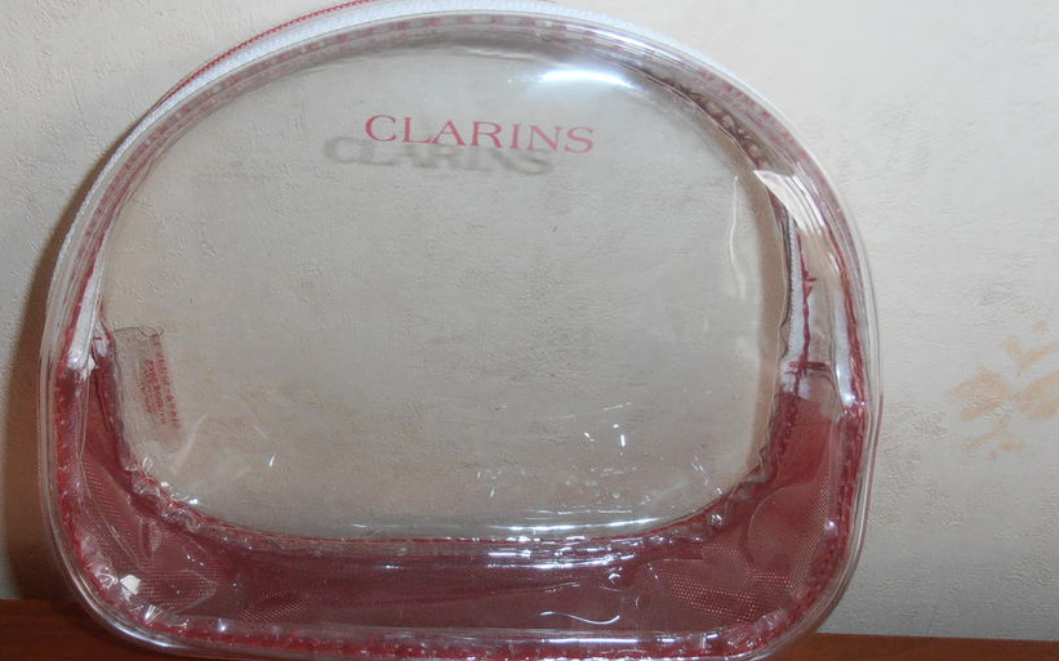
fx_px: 895
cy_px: 329
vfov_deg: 40.6
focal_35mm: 31
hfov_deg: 60.8
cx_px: 430
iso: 125
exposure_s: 1/30
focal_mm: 4.2
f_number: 3
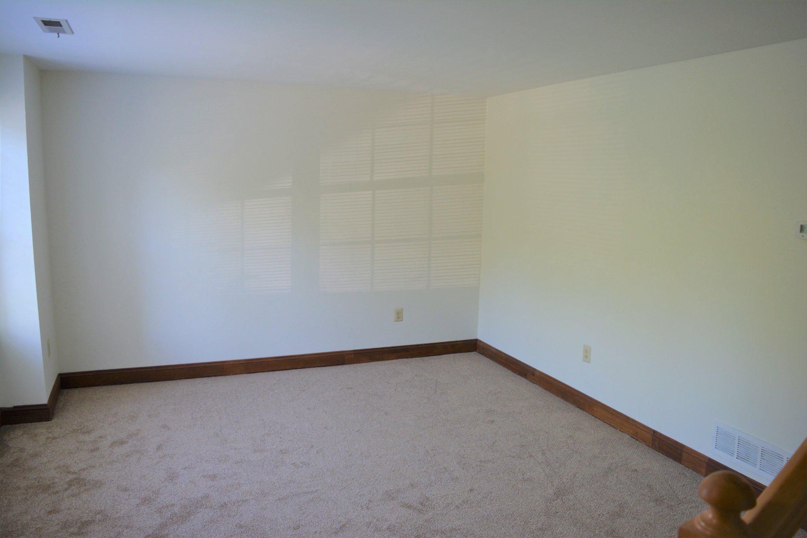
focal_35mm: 27
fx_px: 605
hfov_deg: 67.4
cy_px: 269
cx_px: 404
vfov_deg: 47.9
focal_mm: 18
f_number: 4.5
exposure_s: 1/80
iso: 400
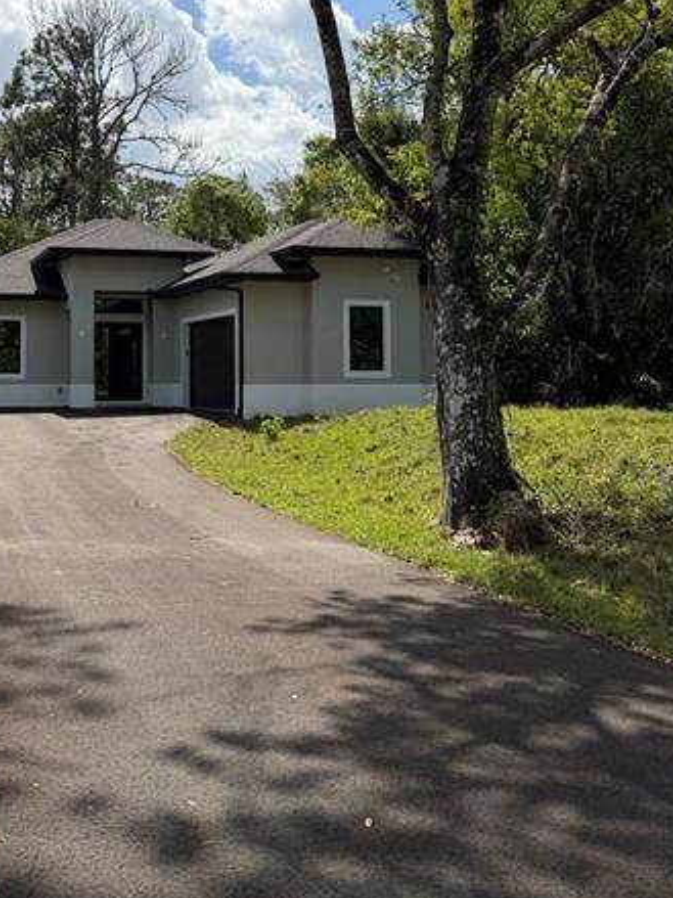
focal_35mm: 42
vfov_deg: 44.3
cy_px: 323
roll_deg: +0.4
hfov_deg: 33.9
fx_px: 1089
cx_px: 207
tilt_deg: +2.6
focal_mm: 6.76
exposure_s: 1/9091
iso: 125
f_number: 1.78
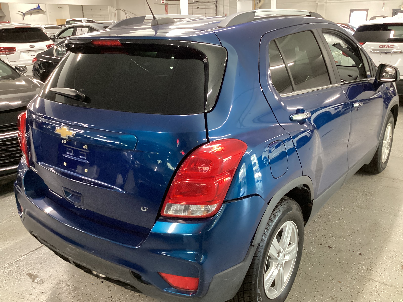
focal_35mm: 31
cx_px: 202
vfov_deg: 45.4
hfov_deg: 58.4
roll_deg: +0.3
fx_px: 361
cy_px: 151
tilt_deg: -21.2
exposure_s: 1/40
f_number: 2.4
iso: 400
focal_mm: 3.3
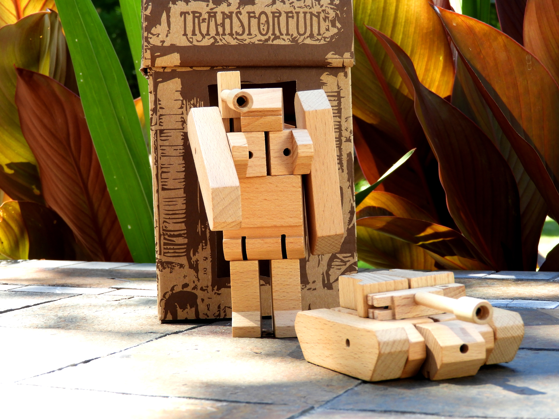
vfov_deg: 18.2
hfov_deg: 24.1
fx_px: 1308
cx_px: 285
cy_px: 179
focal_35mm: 81
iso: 100
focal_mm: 12.5
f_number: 4.5
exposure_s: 1/80
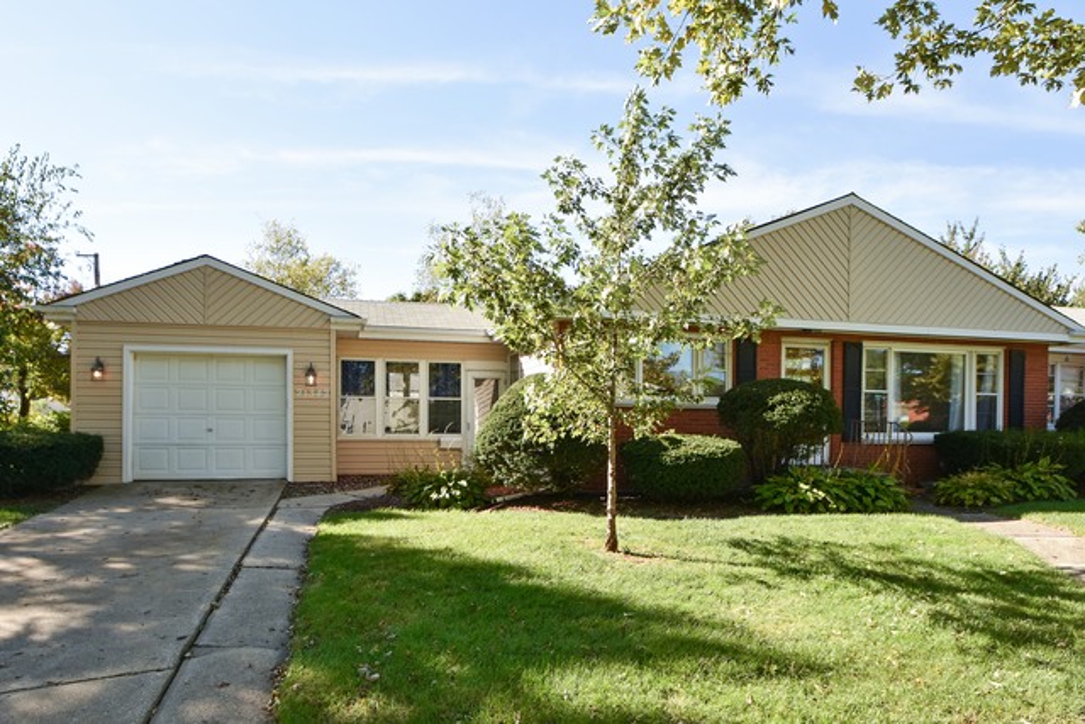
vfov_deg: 59.5
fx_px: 633
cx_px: 542
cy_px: 362
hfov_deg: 81.2
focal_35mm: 21
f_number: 11
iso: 200
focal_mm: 14
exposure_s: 1/160
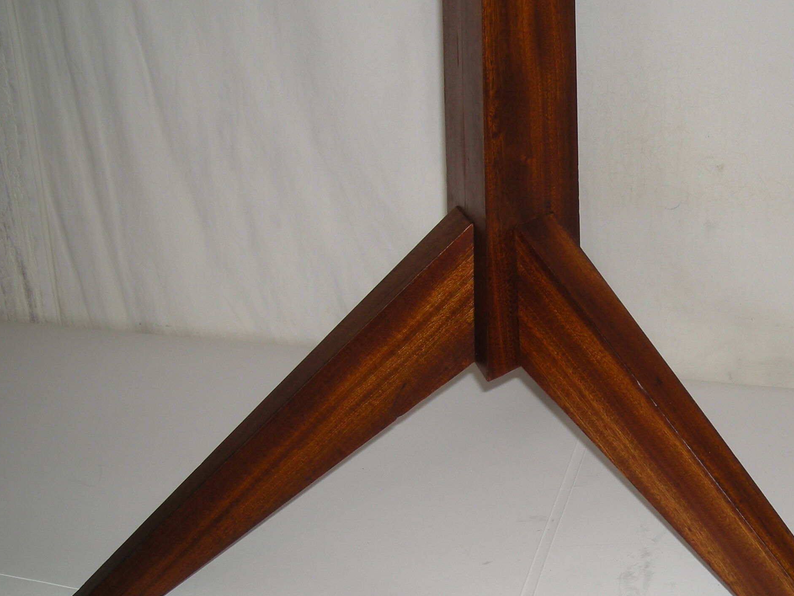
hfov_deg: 33.3
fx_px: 1308
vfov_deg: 25.6
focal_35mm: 57
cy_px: 370
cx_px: 566
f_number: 2.8
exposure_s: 1/54.6
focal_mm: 5.7
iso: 50
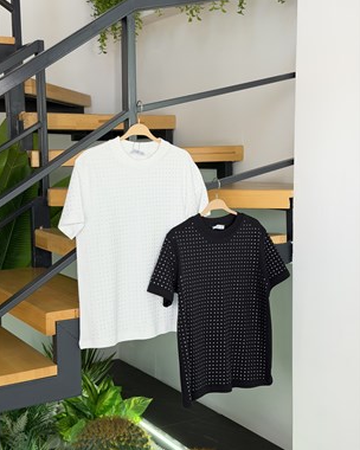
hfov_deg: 29.7
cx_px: 179
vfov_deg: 36.7
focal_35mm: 51
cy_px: 223
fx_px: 679
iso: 50
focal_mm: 6.76
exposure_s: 1/121
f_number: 1.78
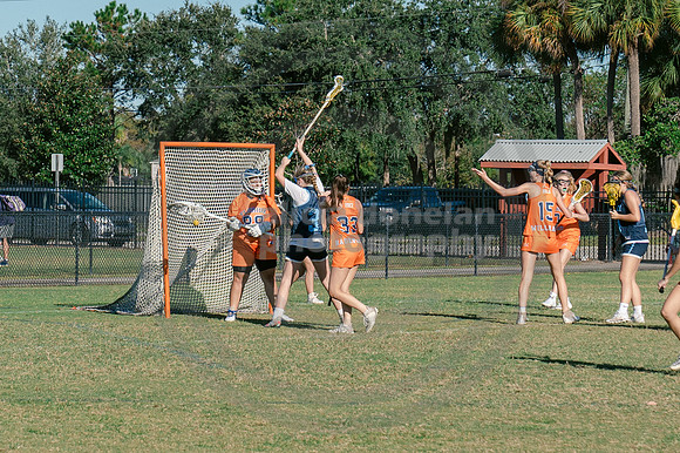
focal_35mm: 178
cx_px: 122
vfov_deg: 7.7
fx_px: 3366
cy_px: 209
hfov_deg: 11.5
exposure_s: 1/1600
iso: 250
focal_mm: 70
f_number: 5.6
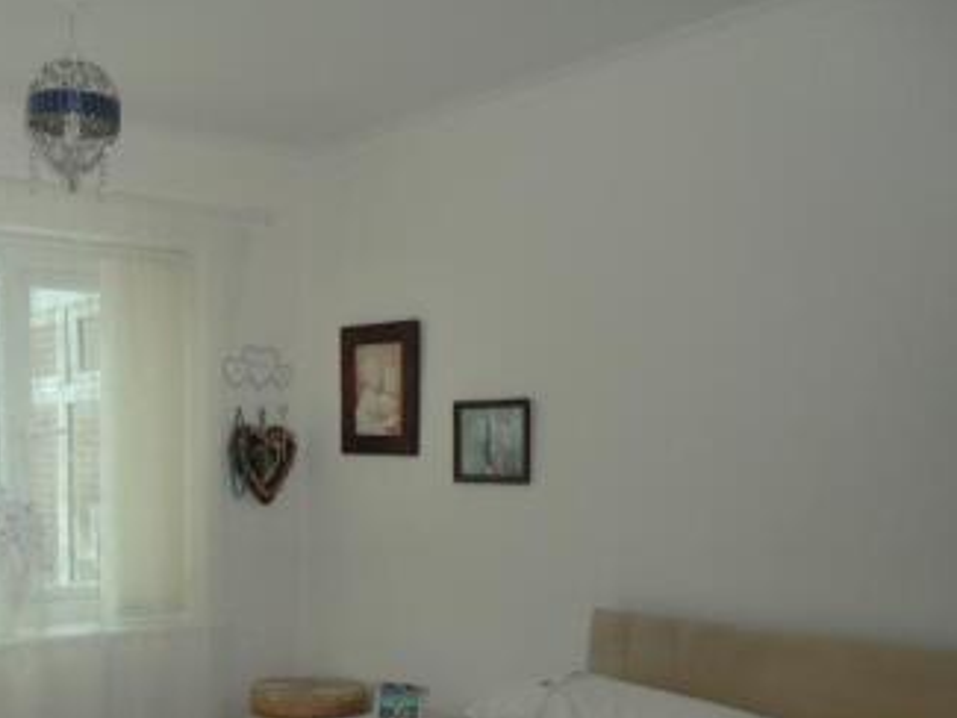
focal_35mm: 43
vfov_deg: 32.1
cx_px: 228
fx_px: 1189
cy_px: 634
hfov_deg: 42.4
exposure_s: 1/60
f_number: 3.2
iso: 80
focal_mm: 4.3
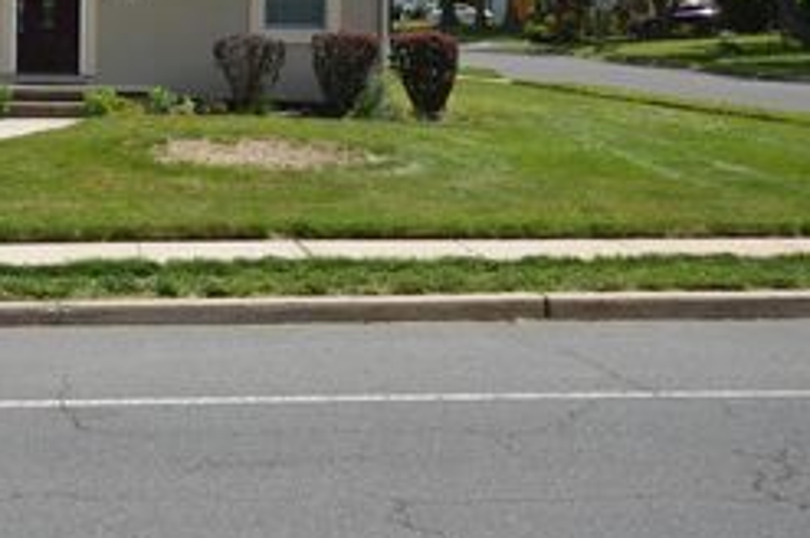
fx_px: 1640
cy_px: 54
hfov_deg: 27.1
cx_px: 134
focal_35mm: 73
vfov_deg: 18.3
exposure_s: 1/250
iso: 100
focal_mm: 24
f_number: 8
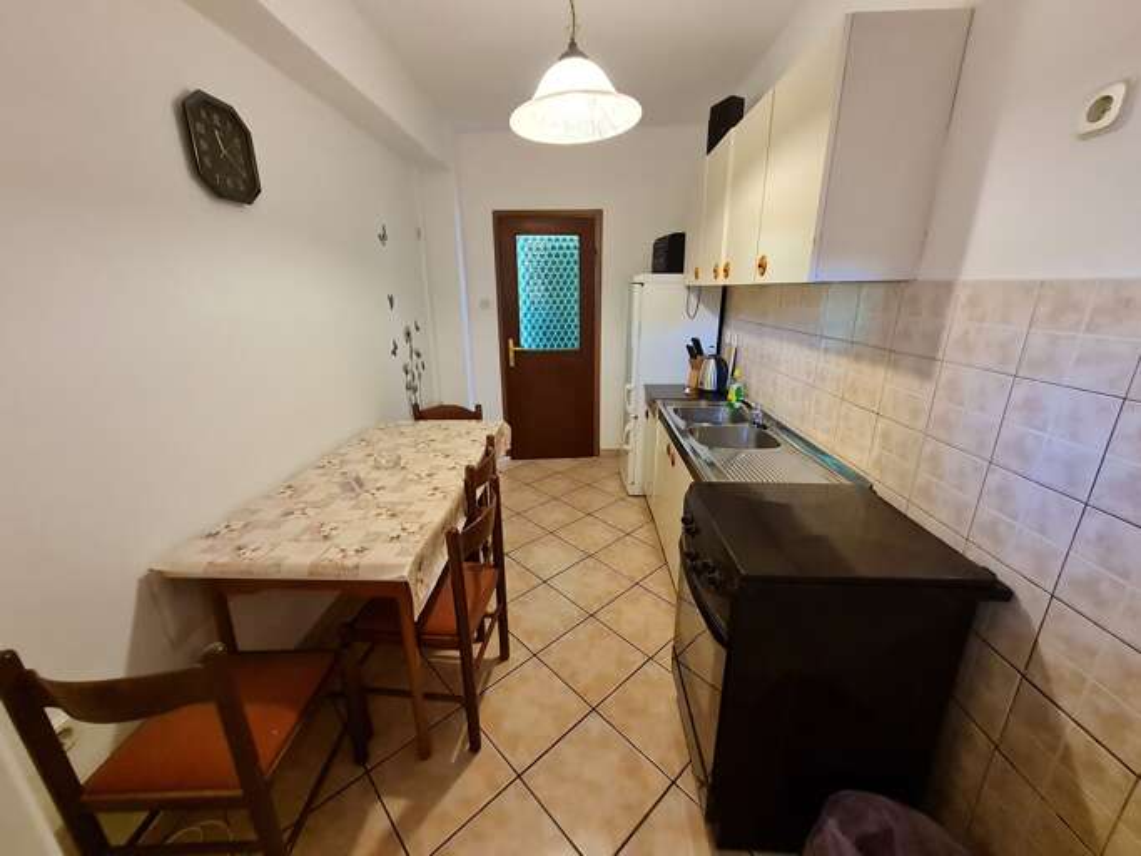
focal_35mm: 13
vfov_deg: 89.9
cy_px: 428
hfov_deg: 106.2
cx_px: 570
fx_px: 428
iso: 400
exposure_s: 1/50
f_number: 2.2
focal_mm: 1.74
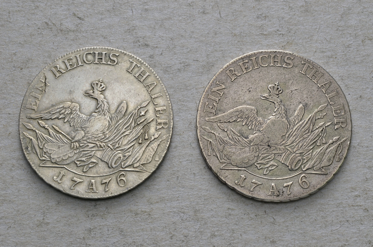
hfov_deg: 28.1
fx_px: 744
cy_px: 124
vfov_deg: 18.8
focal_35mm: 72
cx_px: 186
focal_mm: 48
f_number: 14
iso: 400
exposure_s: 1/200
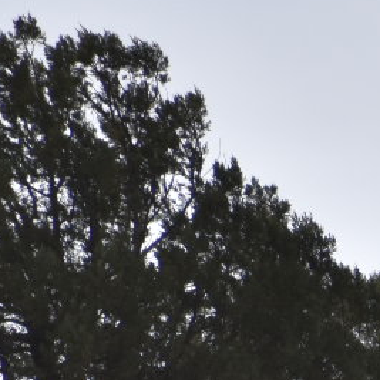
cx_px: 642
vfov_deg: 0.8
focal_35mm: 2323
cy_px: 565
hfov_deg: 0.8
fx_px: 28851
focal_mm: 300
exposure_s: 1/2000
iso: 250
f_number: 6.3
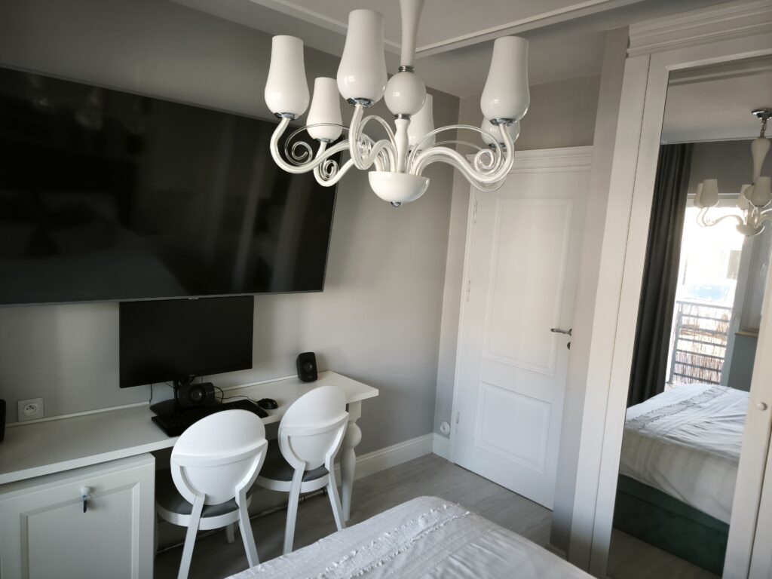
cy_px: 290
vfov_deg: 56.8
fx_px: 535
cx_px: 386
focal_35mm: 24
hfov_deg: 71.6
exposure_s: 1/64.3
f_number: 1.9
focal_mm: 6.92
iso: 400
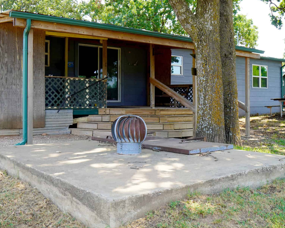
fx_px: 321
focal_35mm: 38
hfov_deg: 47.8
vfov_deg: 39.1
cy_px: 99
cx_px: 125
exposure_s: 1/80
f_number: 5.6
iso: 100
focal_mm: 16
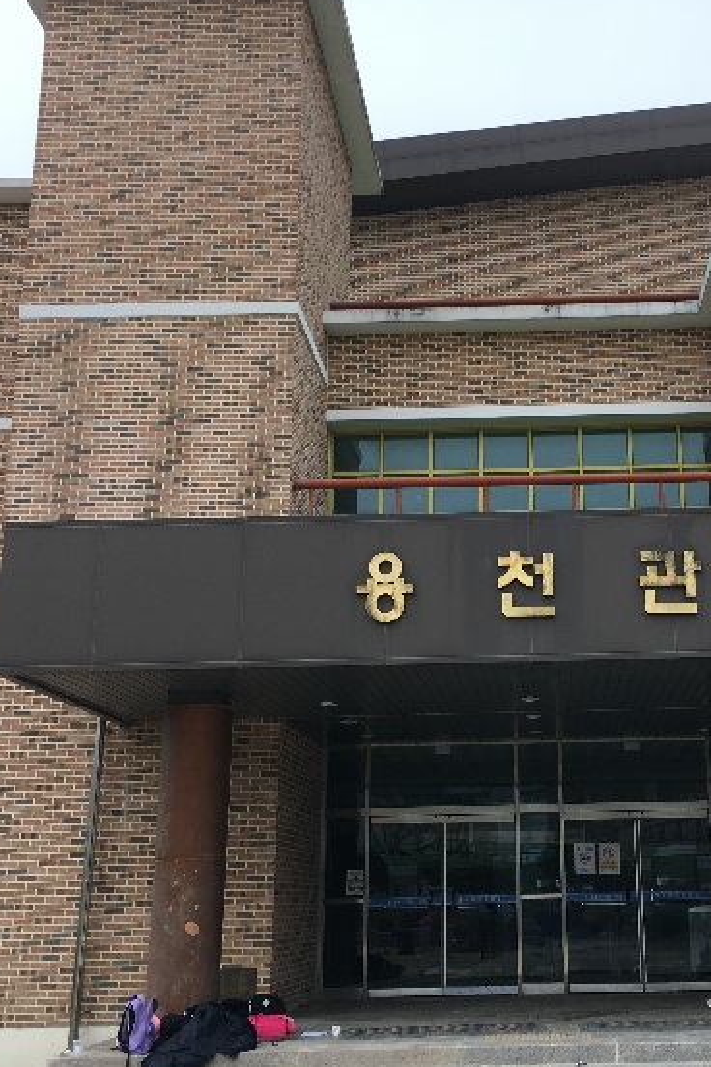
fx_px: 1303
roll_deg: +1.3
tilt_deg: +15.8
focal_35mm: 44
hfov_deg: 30.0
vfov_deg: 44.5
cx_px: 531
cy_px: 526
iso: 25
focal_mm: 4.15
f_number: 2.2
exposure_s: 1/417
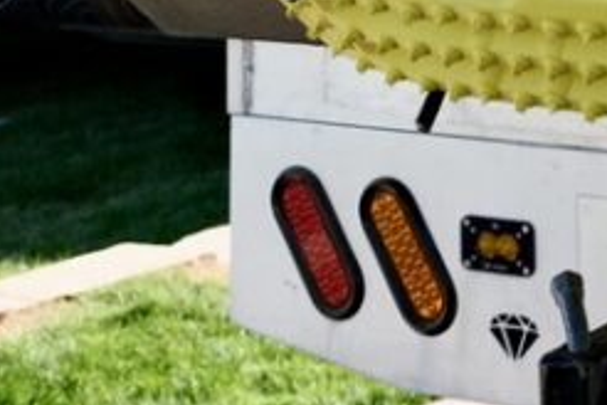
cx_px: 809
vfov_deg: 10.1
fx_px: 2107
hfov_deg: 15.5
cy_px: -428
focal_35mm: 125
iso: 320
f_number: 5.6
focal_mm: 20.2
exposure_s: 1/320
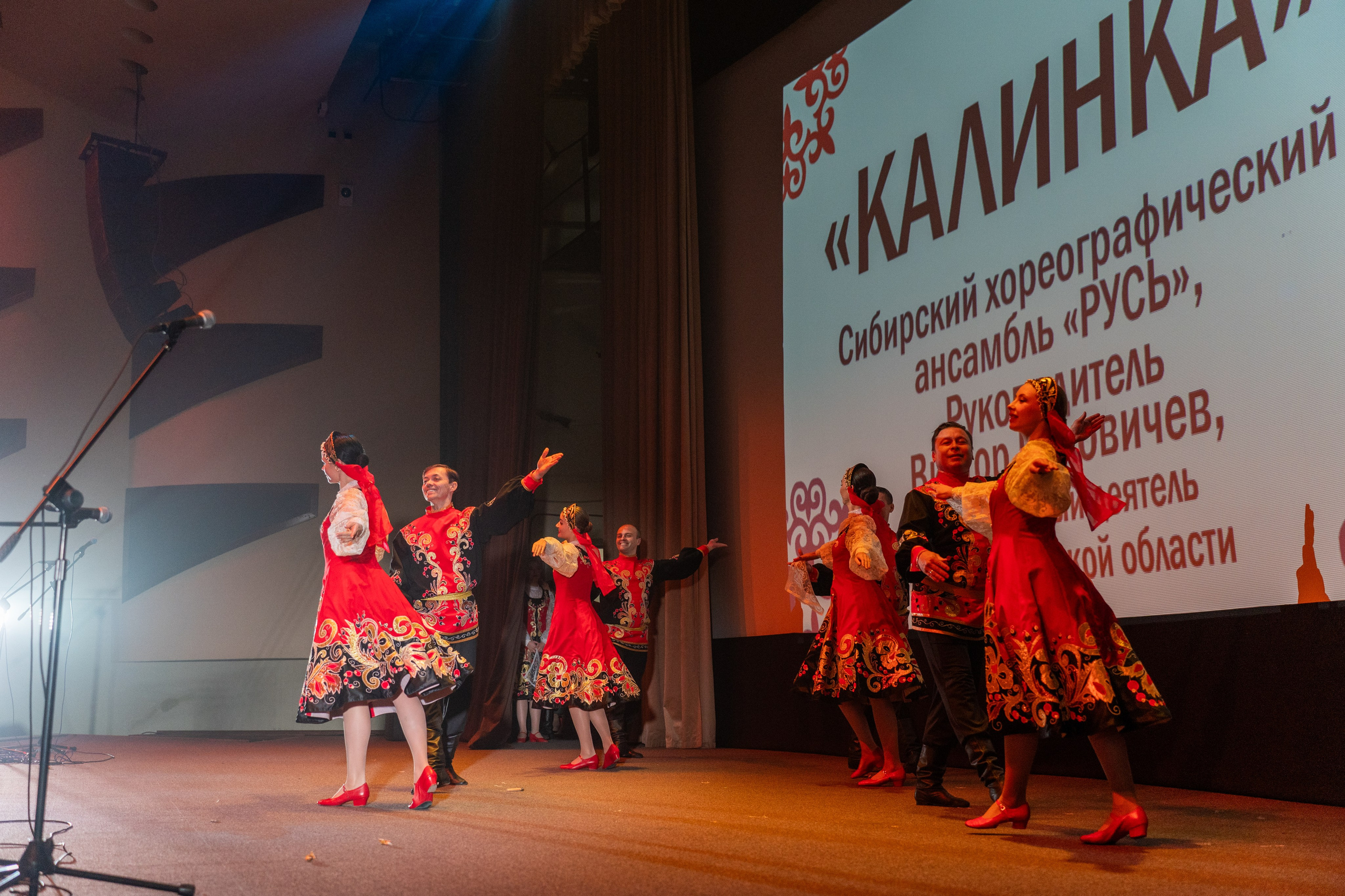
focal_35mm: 39
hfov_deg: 49.6
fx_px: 1457
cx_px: 672
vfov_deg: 34.2
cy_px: 448
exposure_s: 1/320
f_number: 3.2
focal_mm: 39
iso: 2000
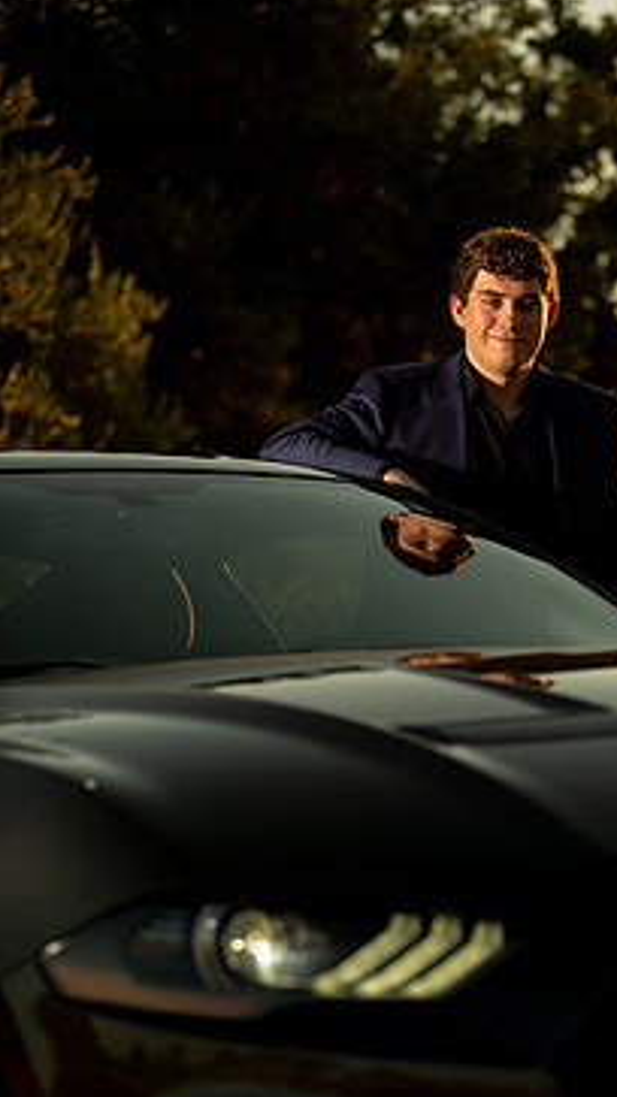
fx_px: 3405
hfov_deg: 10.3
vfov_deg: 18.3
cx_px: 451
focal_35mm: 117
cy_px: 656
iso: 31
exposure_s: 1/250
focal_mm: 90
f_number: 3.5
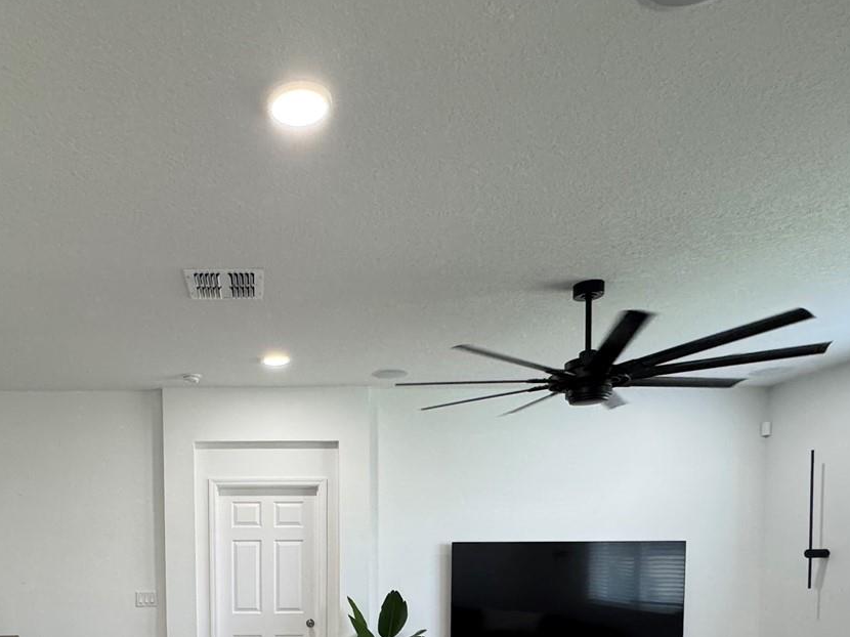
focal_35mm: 27
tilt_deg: -4.1
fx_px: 663
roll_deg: +0.4
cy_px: 586
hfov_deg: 63.4
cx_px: 273
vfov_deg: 45.9
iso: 250
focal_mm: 2.22
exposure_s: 1/120
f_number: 2.2
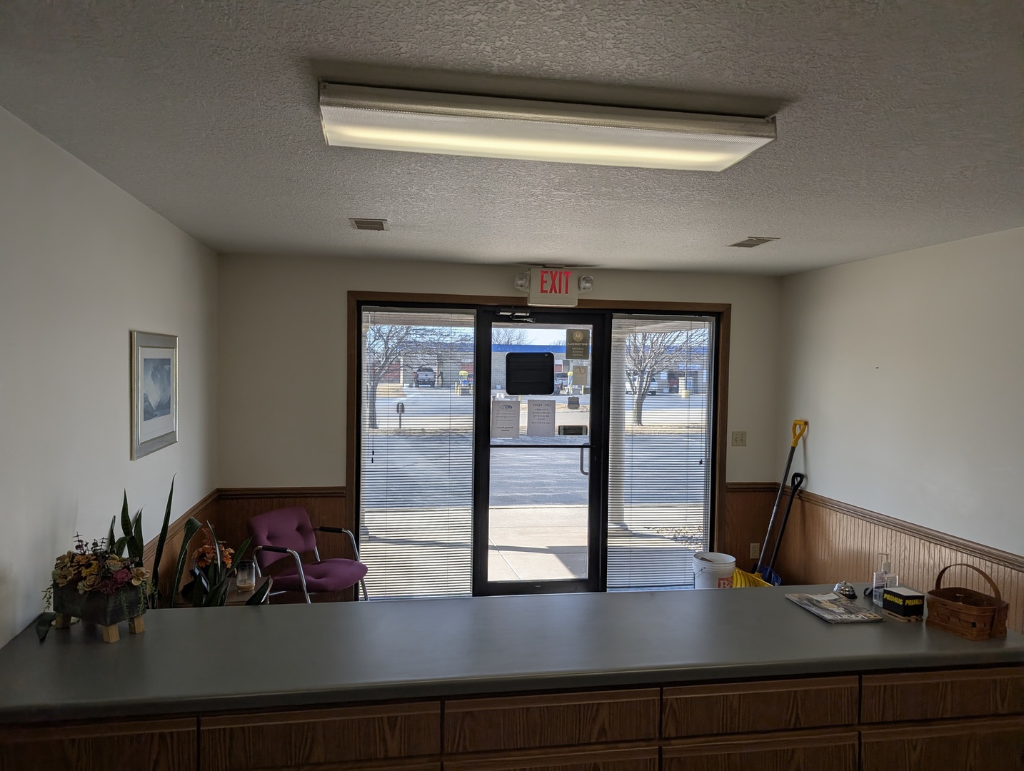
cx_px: 512
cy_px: 386
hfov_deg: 71.5
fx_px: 711
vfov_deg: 56.9
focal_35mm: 24
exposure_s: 1/446
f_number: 1.68
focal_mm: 6.9
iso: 21
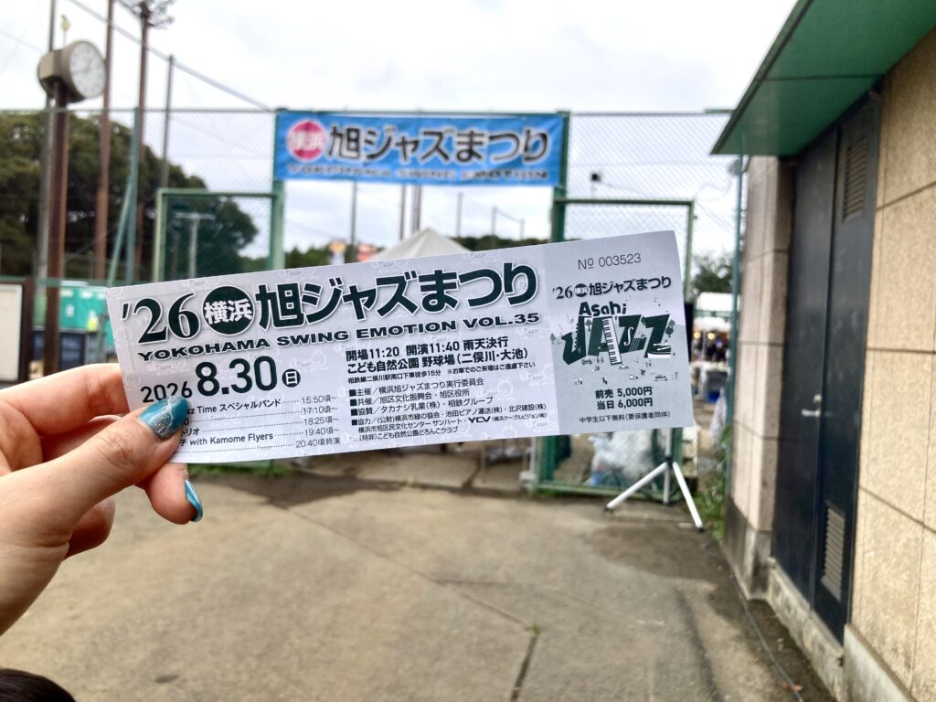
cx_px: 468
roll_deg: -4.4
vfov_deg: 49.7
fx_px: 757
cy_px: 351
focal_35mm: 28
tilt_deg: -1.6
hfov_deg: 63.4
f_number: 1.8
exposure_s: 1/906
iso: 20
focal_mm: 3.99
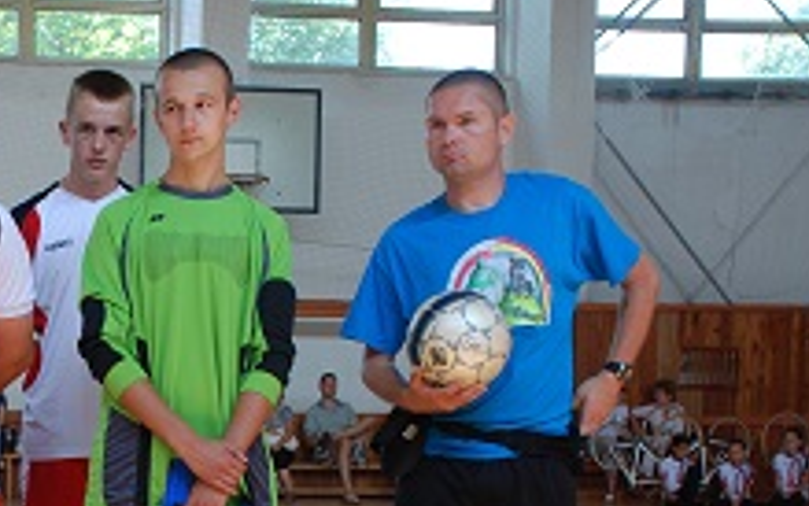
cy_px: 499
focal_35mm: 91
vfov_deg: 14.2
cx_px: 41
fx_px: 2007
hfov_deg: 22.1
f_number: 4
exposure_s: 1/60
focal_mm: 26
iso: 200
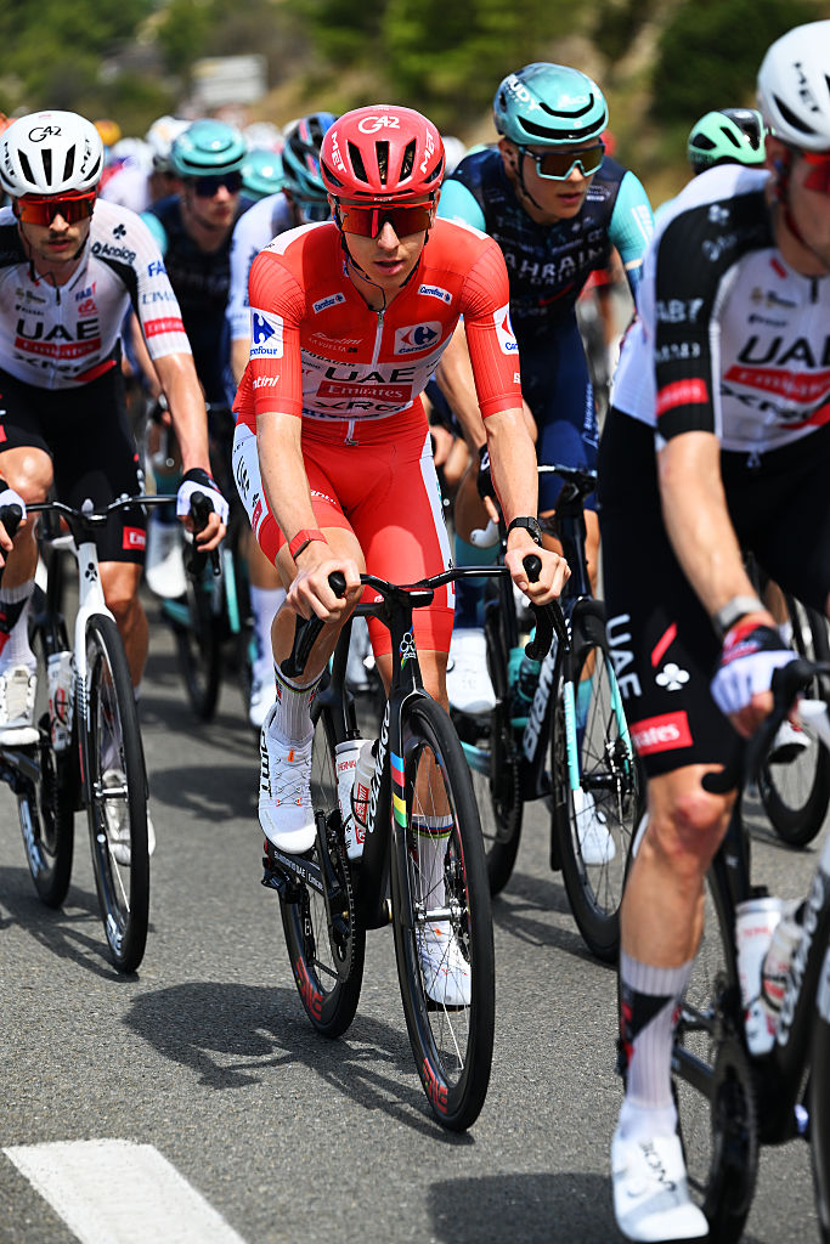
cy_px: 622
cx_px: 415
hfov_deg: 8.9
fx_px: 5358
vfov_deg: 13.2
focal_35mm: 155
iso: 250
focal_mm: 155
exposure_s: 1/2000
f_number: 4
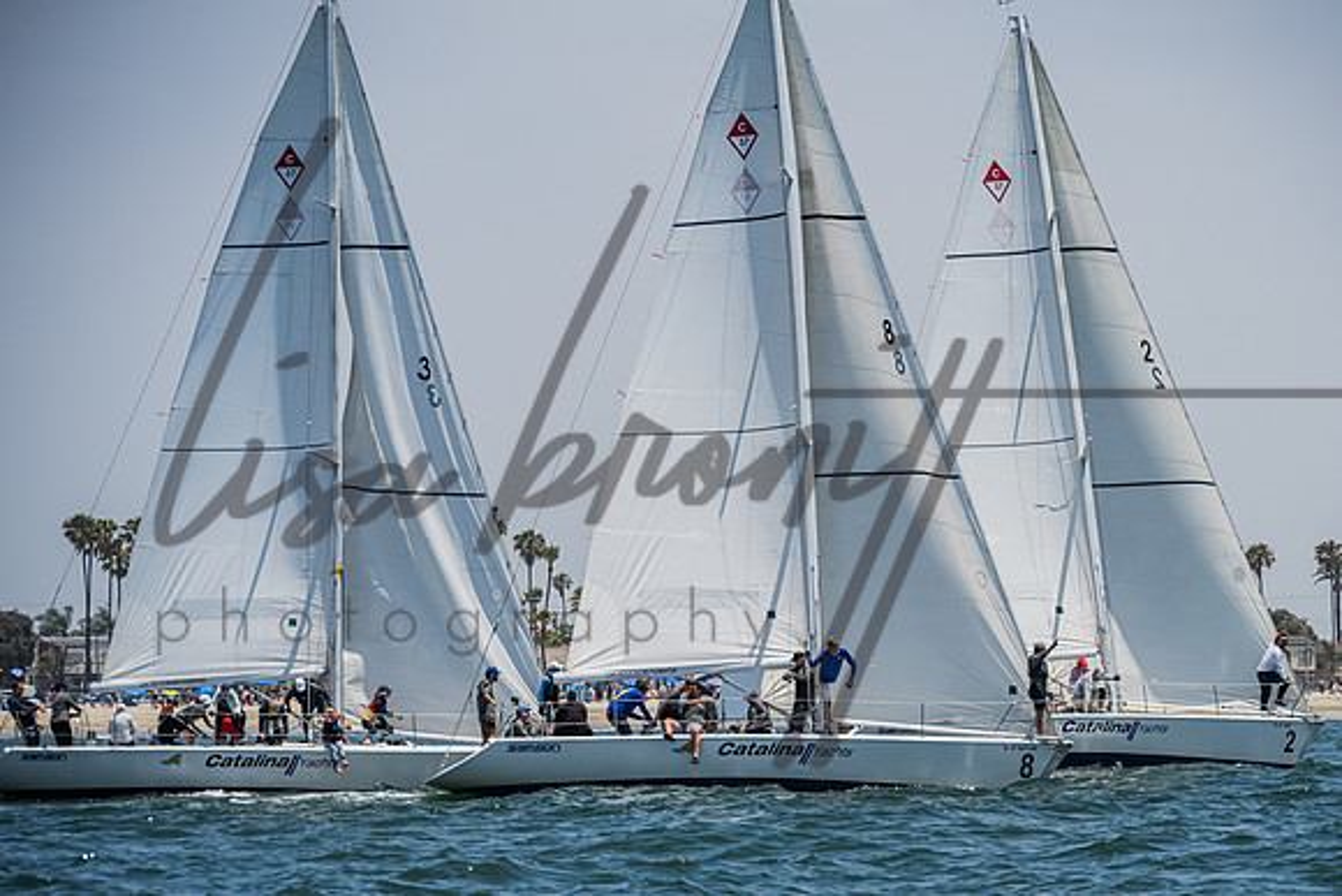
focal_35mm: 240
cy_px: 511
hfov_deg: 8.6
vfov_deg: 5.7
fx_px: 8933
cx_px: 766
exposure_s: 1/2000
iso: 400
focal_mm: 210
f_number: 8
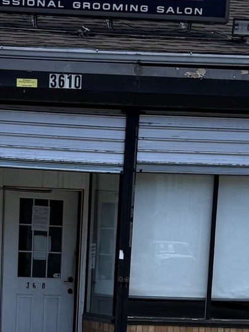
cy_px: 412
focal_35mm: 103
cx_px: 39
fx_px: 987
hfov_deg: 14.3
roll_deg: -1.7
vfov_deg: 18.0
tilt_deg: -8.0
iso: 80
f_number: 1.78
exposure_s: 1/3021
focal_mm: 6.76
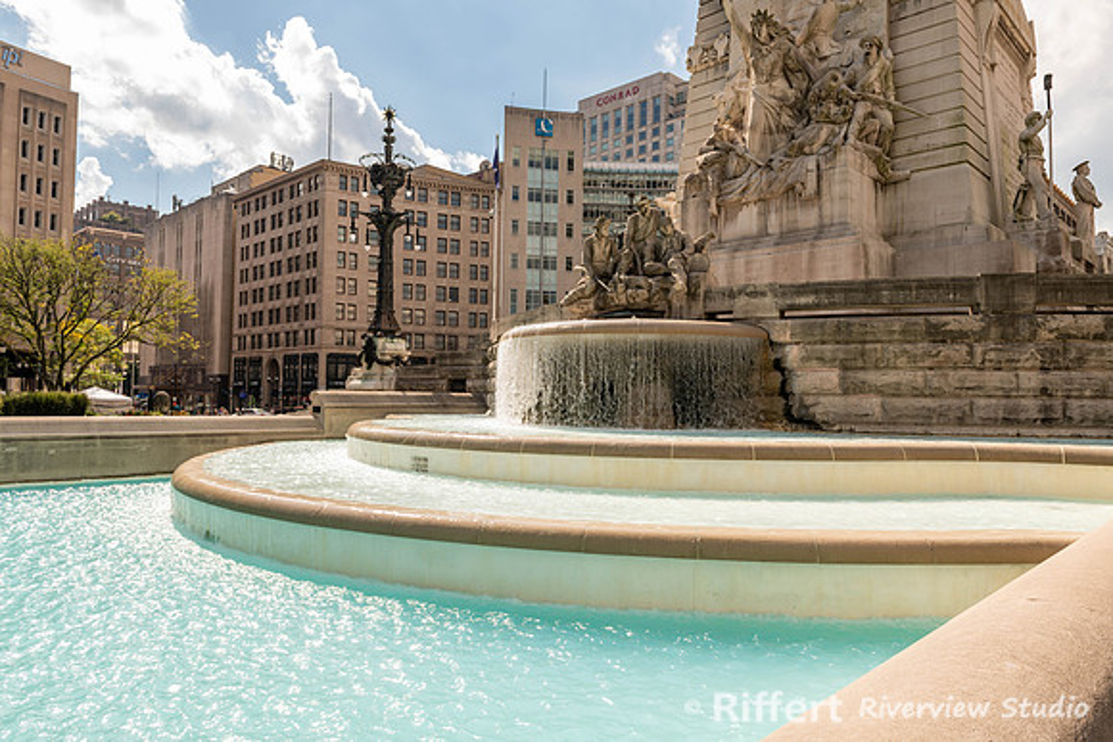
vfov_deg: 53.2
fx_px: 742
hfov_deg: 73.7
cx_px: 556
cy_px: 371
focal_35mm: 24
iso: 64
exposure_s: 1/160
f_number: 8
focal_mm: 24
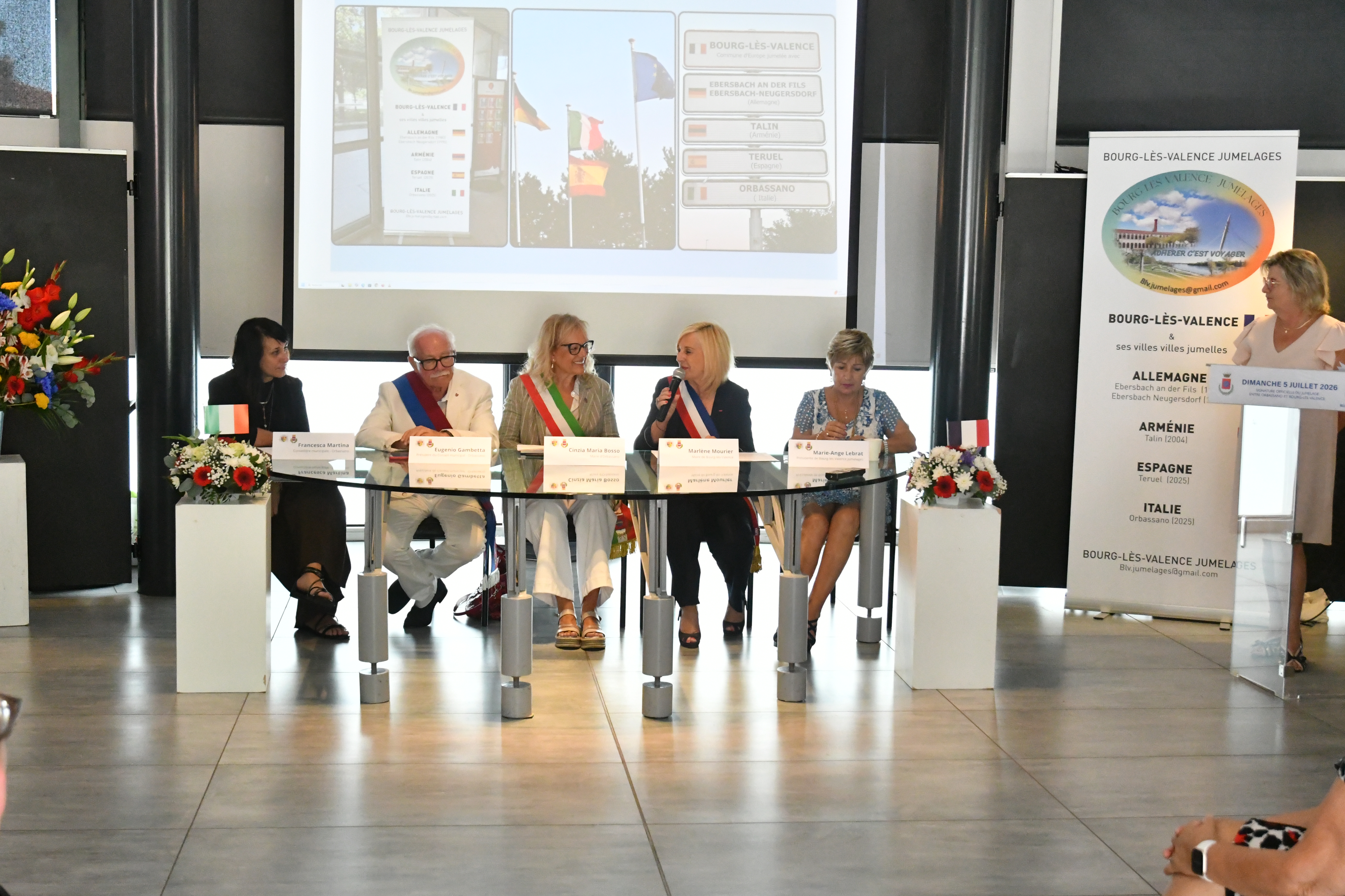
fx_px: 1793
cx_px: 672
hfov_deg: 41.1
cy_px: 448
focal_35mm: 48
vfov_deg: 28.1
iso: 6400
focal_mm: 32
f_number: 5.6
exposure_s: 1/400
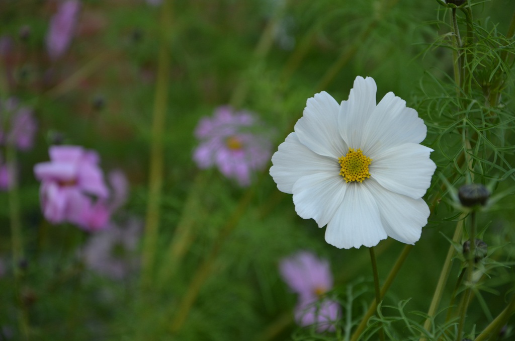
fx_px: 1499
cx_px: 258
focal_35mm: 105
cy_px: 170
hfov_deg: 19.5
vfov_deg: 13.0
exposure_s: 1/160
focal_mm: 70
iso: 200
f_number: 6.3
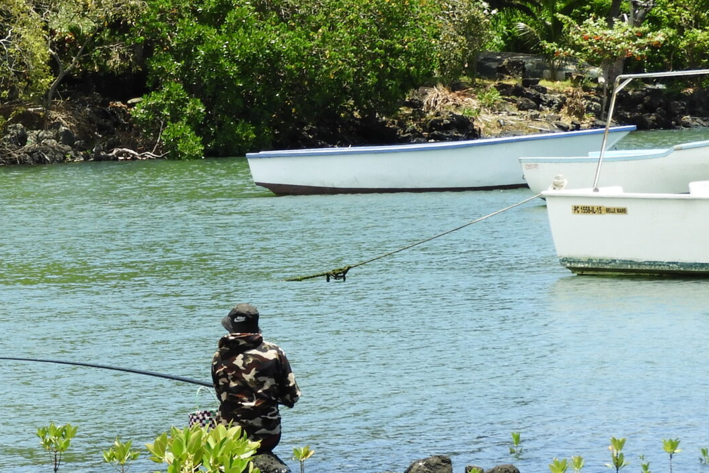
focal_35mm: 240
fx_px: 4727
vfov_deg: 5.7
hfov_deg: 8.5
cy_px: 245
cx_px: 48
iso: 100
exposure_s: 1/400
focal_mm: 17
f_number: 4.8
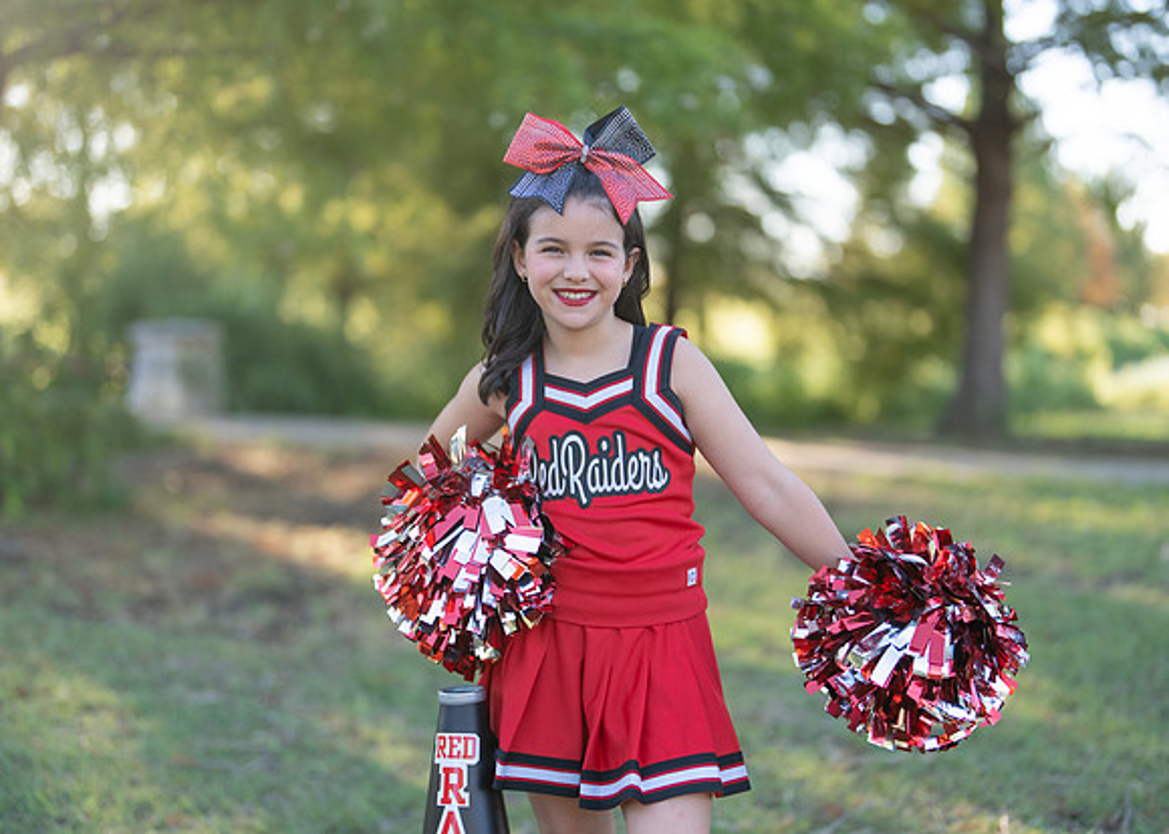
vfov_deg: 26.6
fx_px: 1765
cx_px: 584
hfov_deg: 36.6
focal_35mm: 53
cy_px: 417
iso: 100
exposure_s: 1/1000
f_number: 1.2
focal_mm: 50
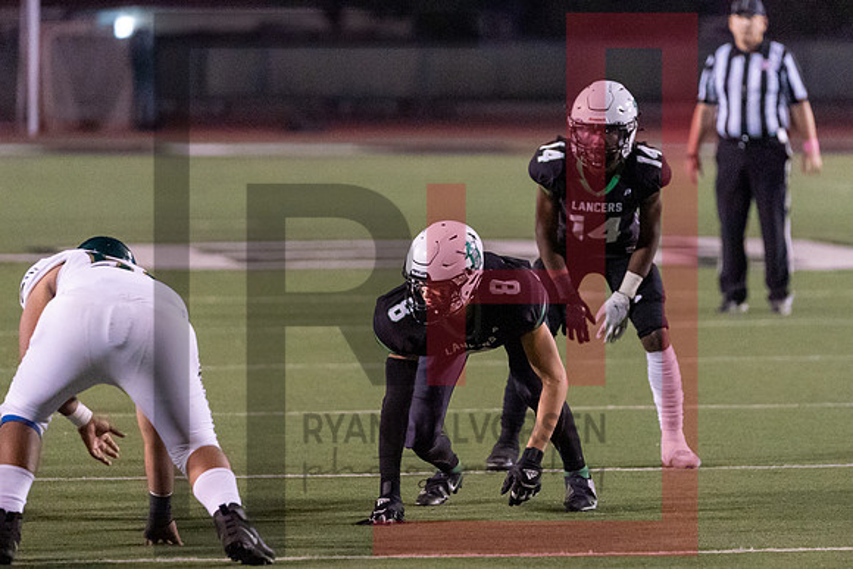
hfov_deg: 6.6
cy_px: 287
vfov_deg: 4.4
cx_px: 447
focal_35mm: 314
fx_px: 7440
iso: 6400
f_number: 2.8
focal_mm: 200
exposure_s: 1/800
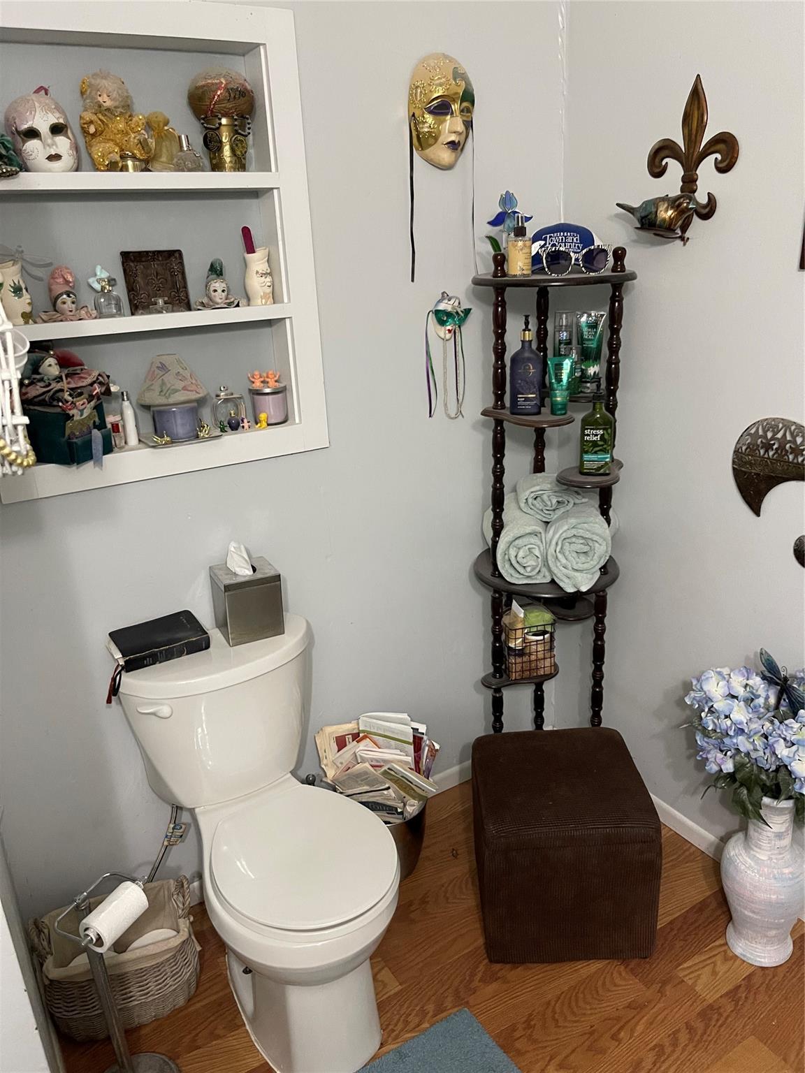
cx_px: 402
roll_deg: +2.5
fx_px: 775
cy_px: 536
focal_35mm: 25
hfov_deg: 54.9
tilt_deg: -19.2
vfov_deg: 69.4
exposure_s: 1/60
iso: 500
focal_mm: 5.1
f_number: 1.6
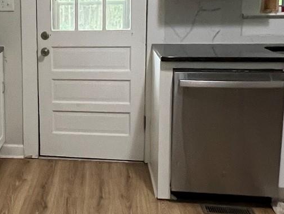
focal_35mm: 53
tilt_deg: -9.8
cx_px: 8
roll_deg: +1.9
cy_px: 69
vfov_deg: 27.4
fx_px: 435
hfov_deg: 33.4
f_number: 1.8
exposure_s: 1/60
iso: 500
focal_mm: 1.57
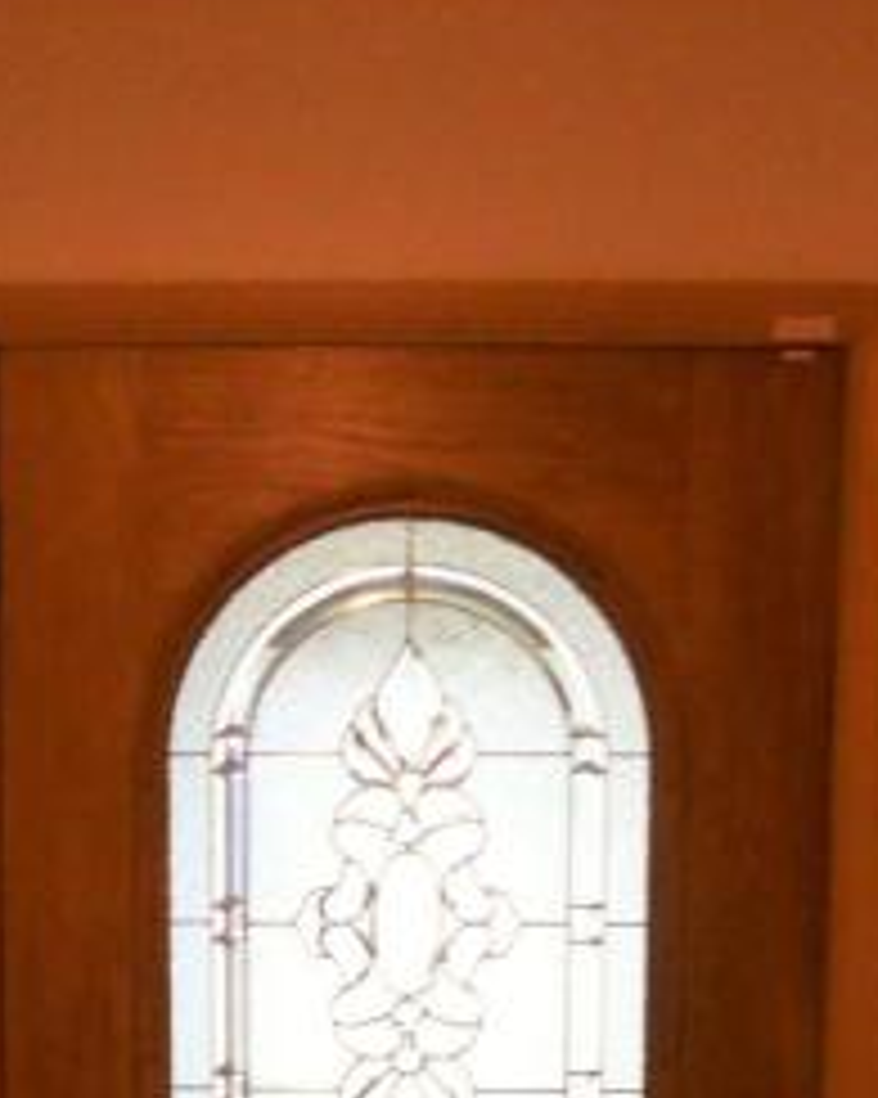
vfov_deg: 21.9
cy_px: 1179
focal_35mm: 83
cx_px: 333
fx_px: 2698
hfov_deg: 18.5
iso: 400
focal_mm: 4.9
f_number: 3.2
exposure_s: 1/20
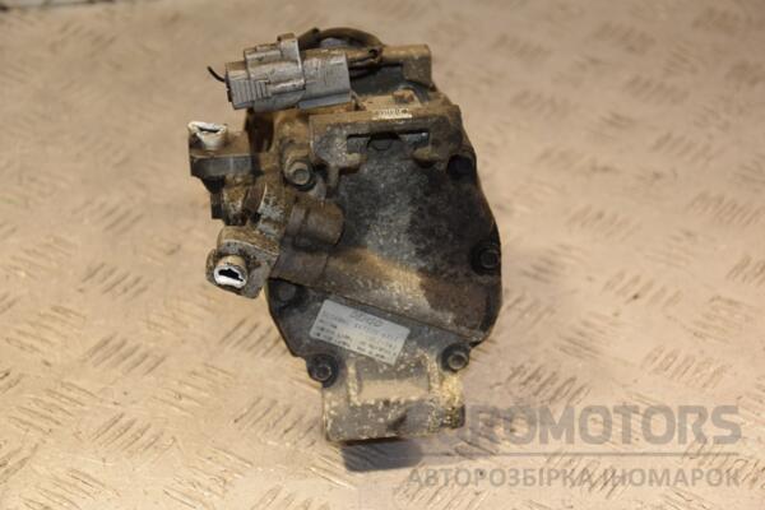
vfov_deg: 14.7
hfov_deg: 21.9
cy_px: 255
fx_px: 1976
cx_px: 382
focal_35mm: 93
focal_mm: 62
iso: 800
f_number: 5.3
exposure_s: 1/160
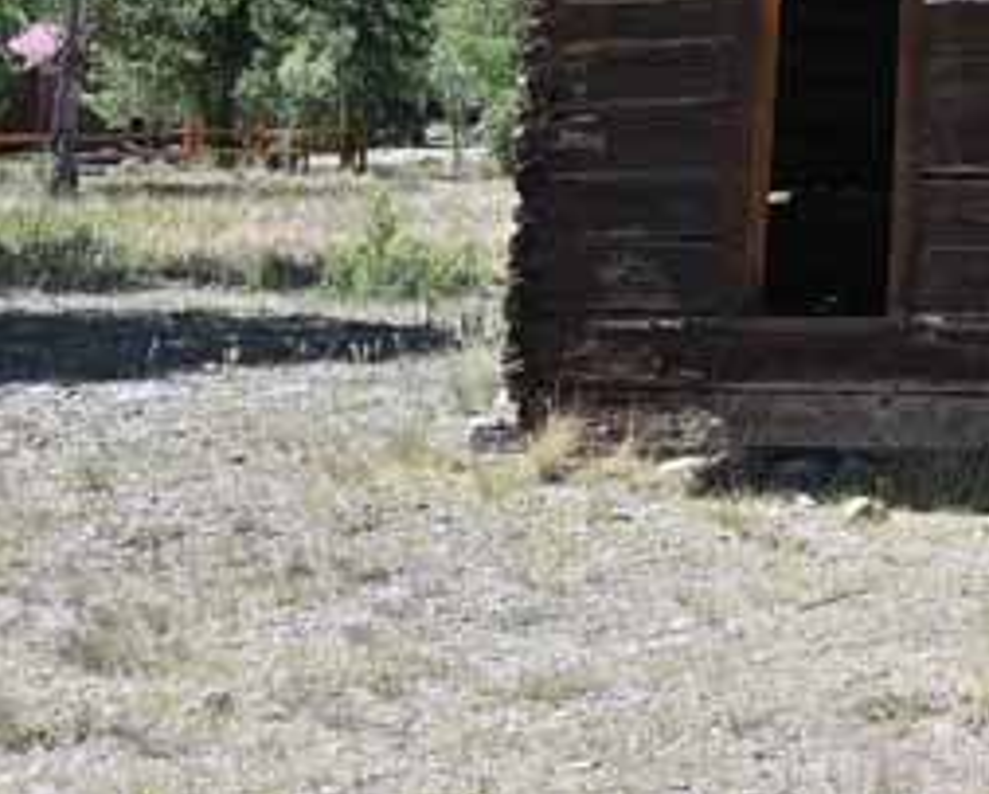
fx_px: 2388
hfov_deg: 19.7
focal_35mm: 81
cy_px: -237
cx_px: 1556
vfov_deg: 17.7
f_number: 6.3
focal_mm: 27.5
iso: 64
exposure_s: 1/250
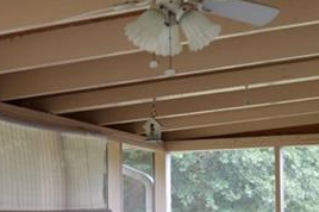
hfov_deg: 19.8
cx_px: 156
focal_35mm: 103
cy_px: 193
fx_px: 912
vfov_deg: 13.1
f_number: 4
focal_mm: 18
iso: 200
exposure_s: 1/60
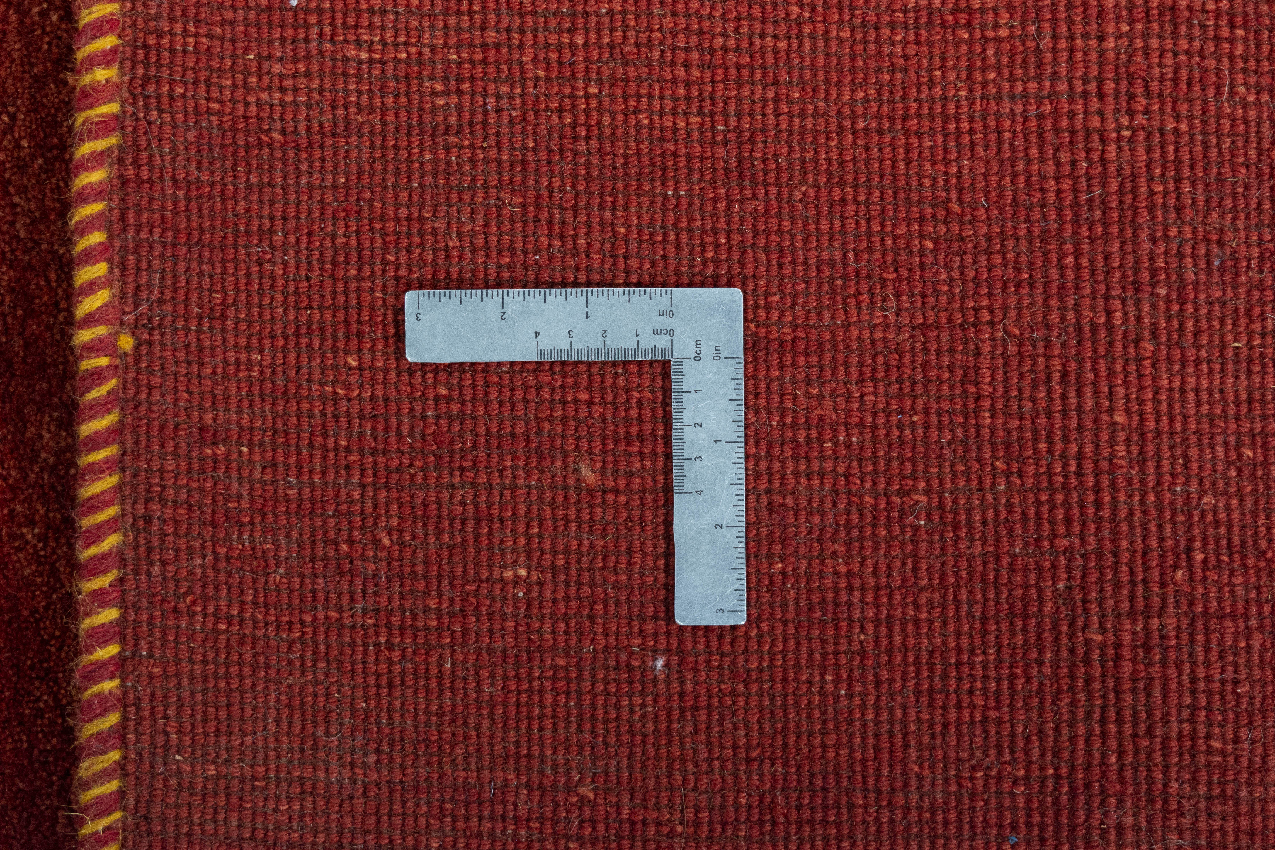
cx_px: 638
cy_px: 425
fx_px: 2231
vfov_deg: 21.6
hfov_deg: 31.9
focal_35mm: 63
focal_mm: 42
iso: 1600
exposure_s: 1/160
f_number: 5
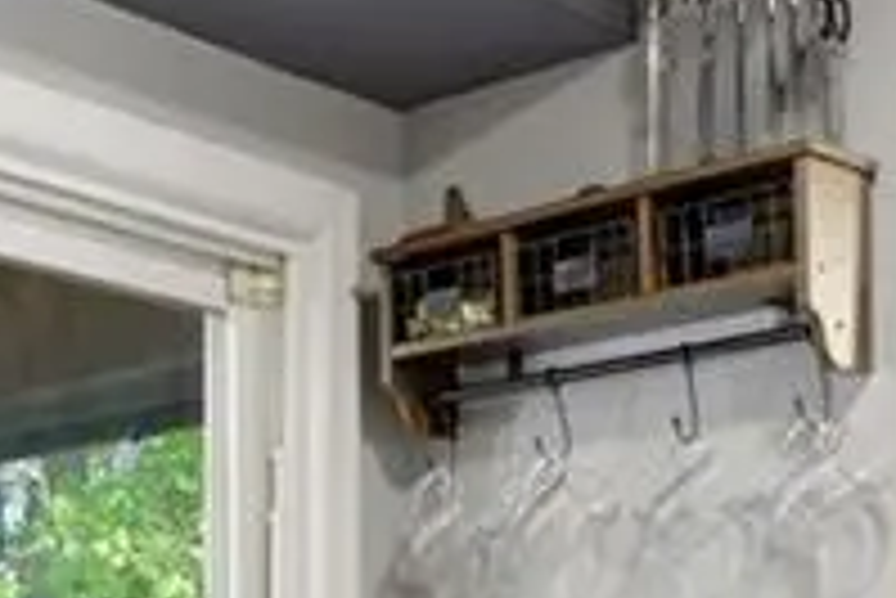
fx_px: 1883
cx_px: -5
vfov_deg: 17.0
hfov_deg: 25.4
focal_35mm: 76
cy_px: 769
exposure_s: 1/3.33
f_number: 9
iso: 800
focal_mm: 14.7
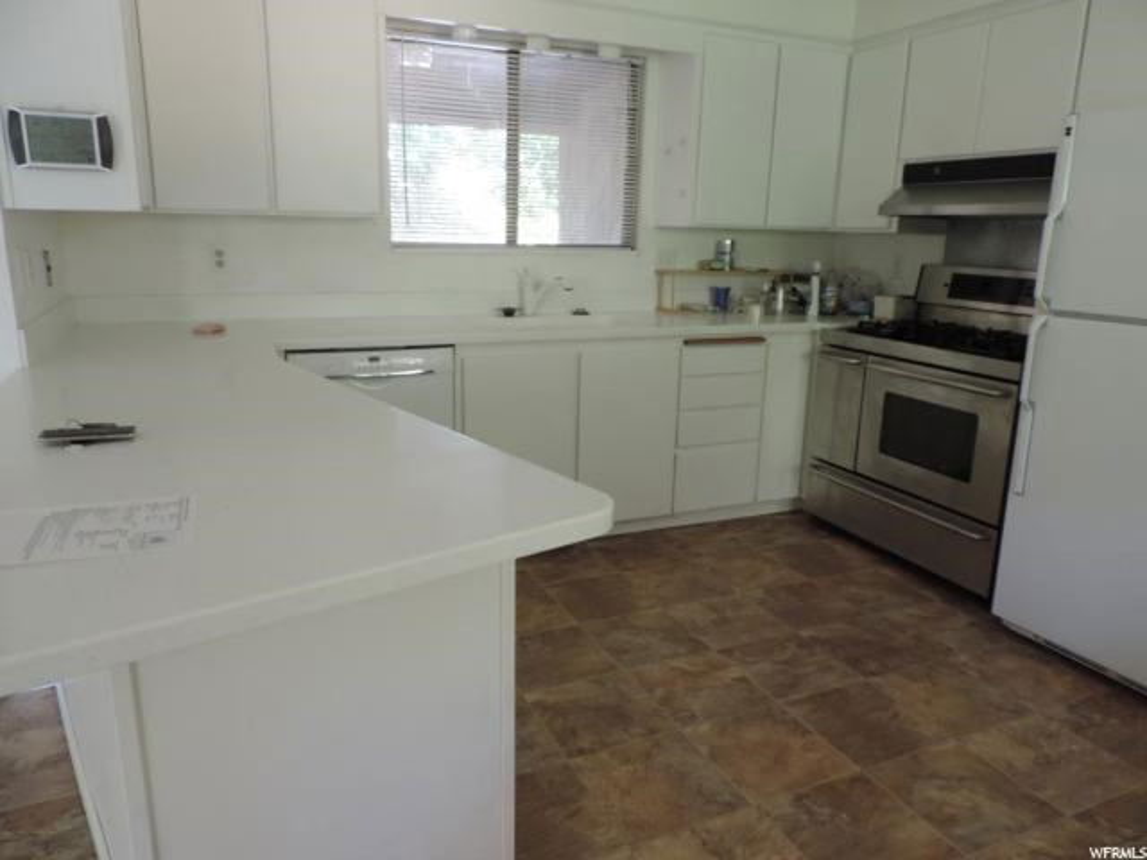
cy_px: 430
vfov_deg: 56.8
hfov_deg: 71.6
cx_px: 574
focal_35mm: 24
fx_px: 795
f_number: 3
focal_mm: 4.3
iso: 400
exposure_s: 1/15
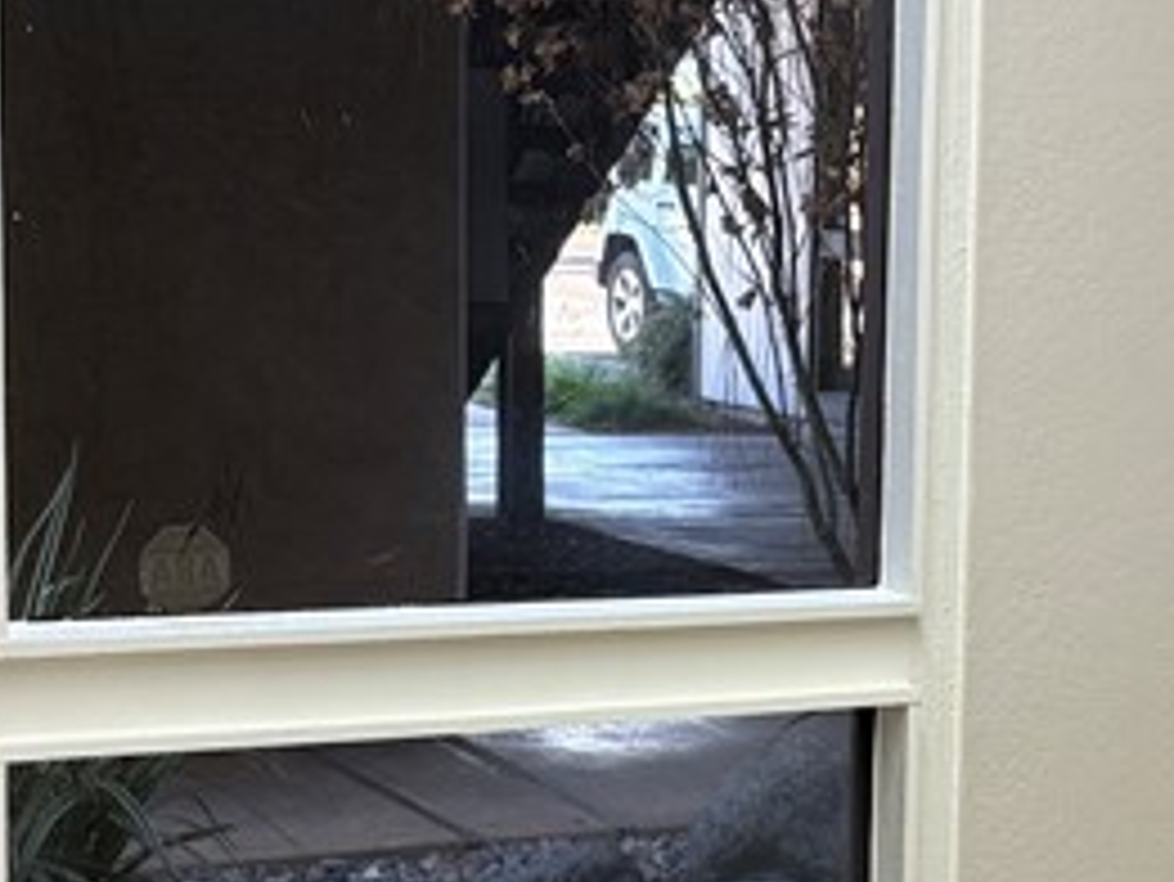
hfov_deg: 19.0
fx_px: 3461
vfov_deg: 14.5
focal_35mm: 102
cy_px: 680
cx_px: 976
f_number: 1.6
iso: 100
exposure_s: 1/120
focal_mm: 5.96
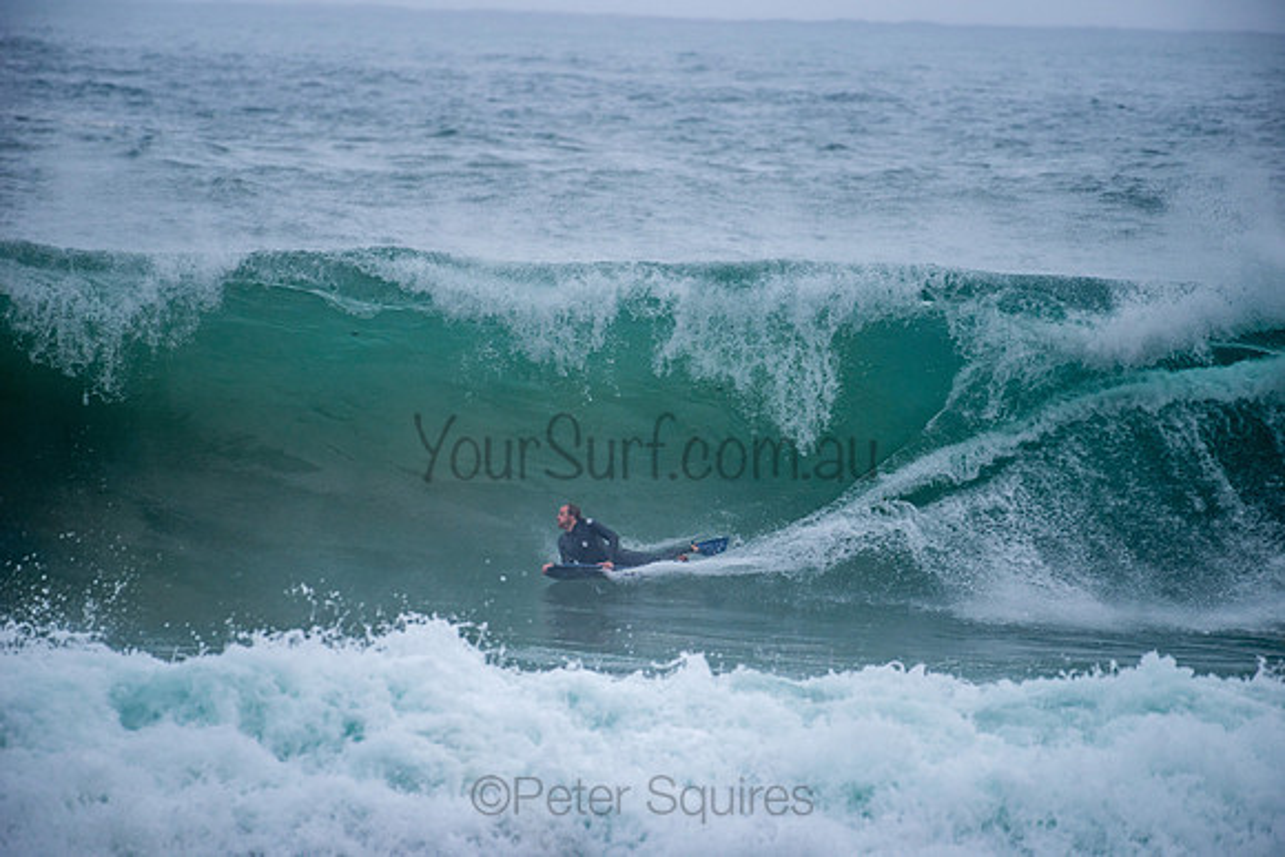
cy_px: 428
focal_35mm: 500
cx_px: 642
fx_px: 17851
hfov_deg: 4.1
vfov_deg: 2.8
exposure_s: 1/1000
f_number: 5.6
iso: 280
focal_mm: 500
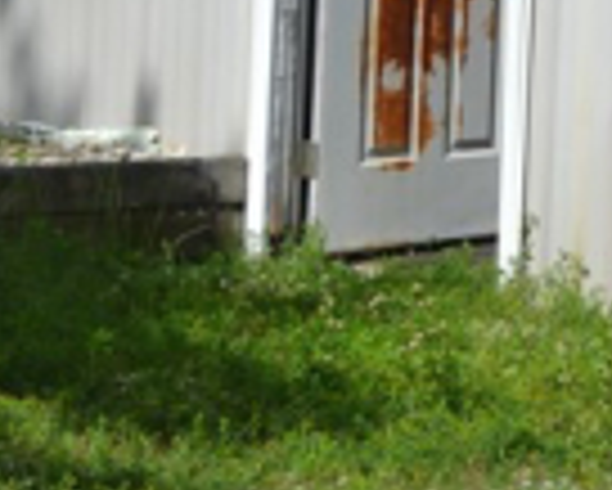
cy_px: -463
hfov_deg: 8.4
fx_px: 3933
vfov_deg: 6.9
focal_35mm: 217
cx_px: 1256
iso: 100
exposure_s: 1/250
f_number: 8
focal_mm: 28
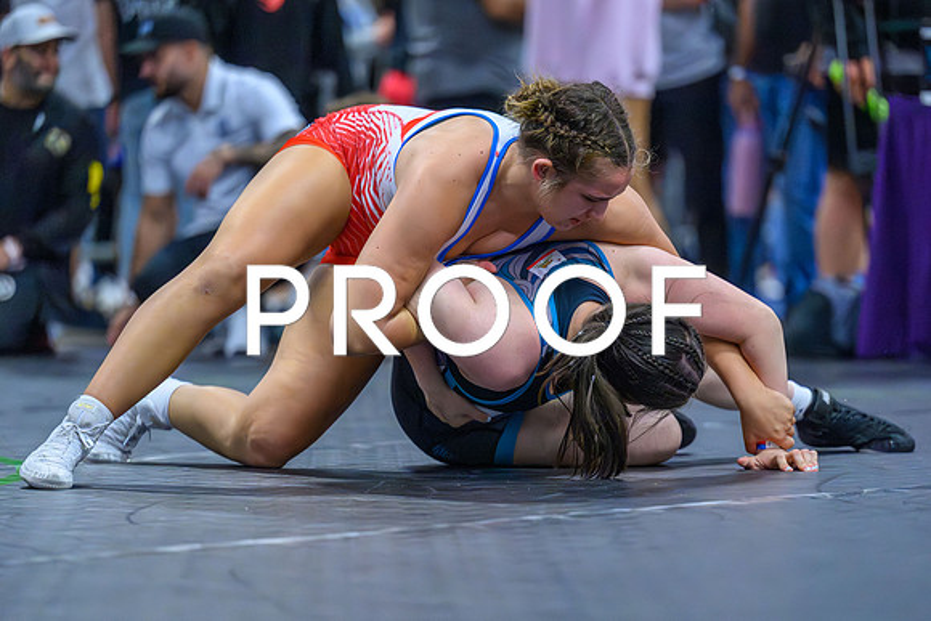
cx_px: 512
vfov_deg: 6.5
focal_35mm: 212
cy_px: 371
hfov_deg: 9.7
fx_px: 5473
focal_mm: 175
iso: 16000
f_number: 2.8
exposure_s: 1/800
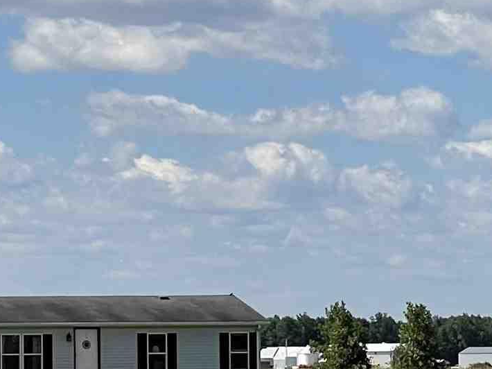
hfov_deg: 7.1
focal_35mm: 277
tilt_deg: -0.7
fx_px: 3936
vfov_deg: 5.3
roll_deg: +0.7
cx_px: -109
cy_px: 458
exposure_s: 1/1815
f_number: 2.2
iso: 20
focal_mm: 7.5
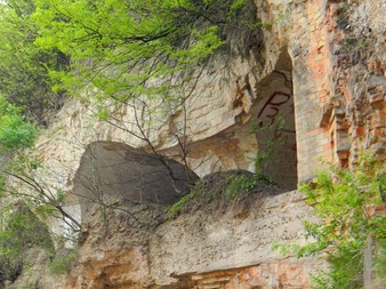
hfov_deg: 22.4
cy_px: 283
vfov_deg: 17.0
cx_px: 33
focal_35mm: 85
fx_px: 947
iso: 80
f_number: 3.5
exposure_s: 1/60
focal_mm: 7.3
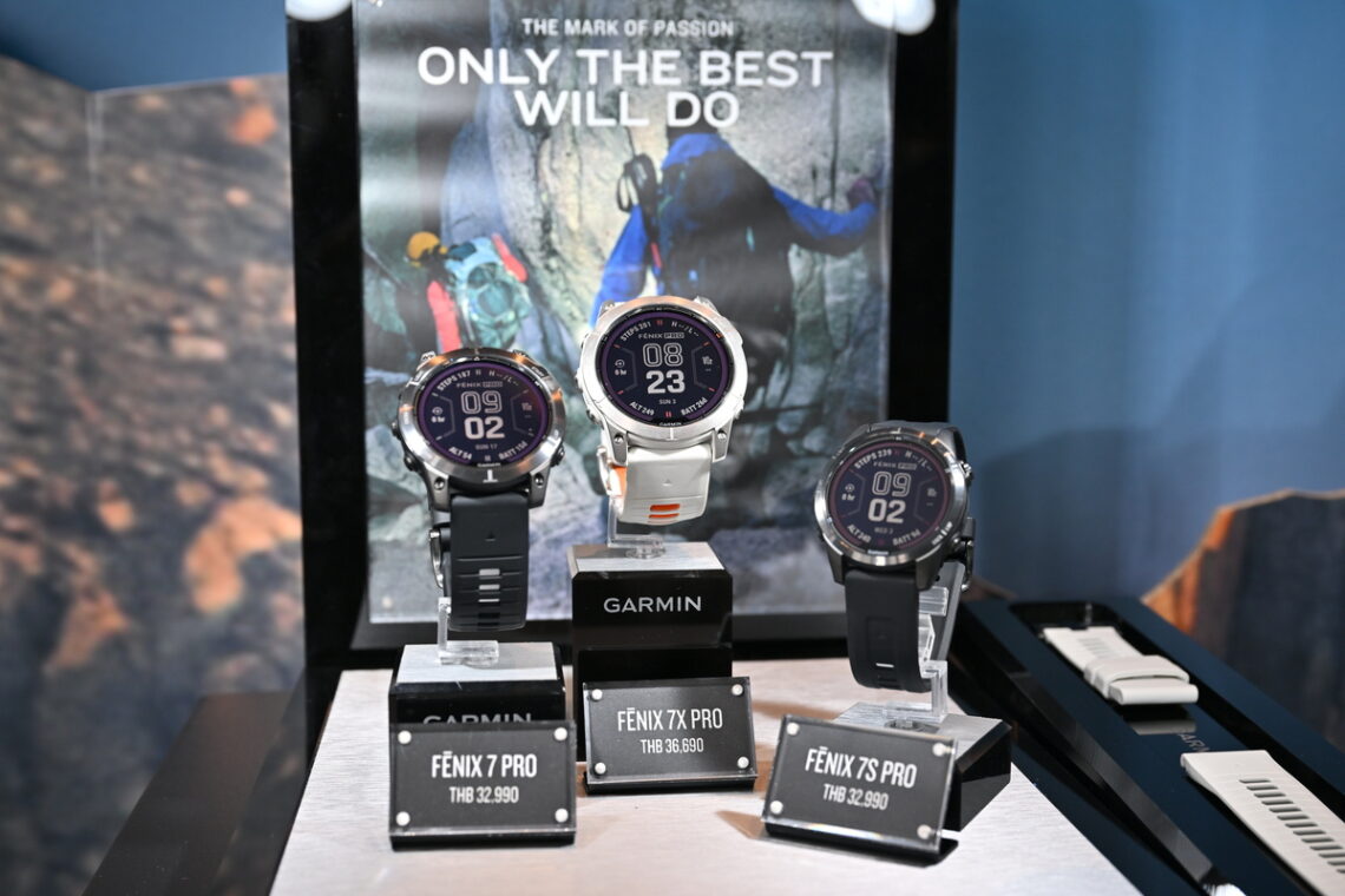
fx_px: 1756
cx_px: 672
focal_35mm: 47
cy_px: 448
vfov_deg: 28.6
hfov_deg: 41.9
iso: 400
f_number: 5.6
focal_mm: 47
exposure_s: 1/80
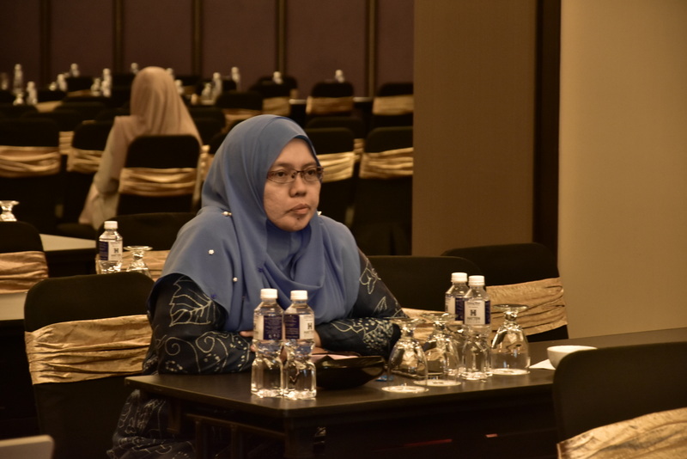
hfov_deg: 13.0
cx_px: 344
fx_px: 3007
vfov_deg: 8.7
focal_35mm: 158
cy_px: 230
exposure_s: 1/40
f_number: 5.6
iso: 1600
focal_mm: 105
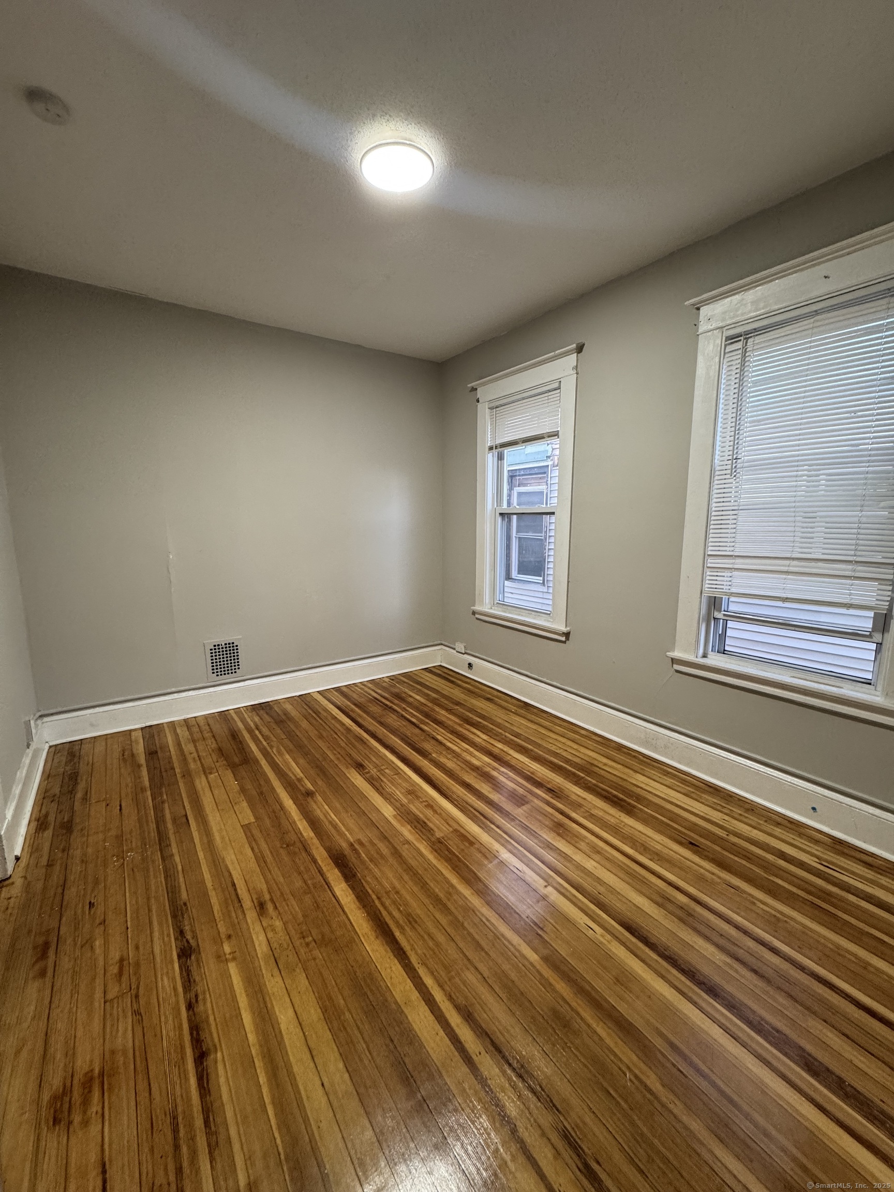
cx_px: 447
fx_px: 482
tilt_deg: -8.1
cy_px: 596
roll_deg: +0.5
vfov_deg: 102.1
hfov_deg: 85.7
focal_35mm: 14
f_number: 2.2
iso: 250
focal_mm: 2.22
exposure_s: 1/60
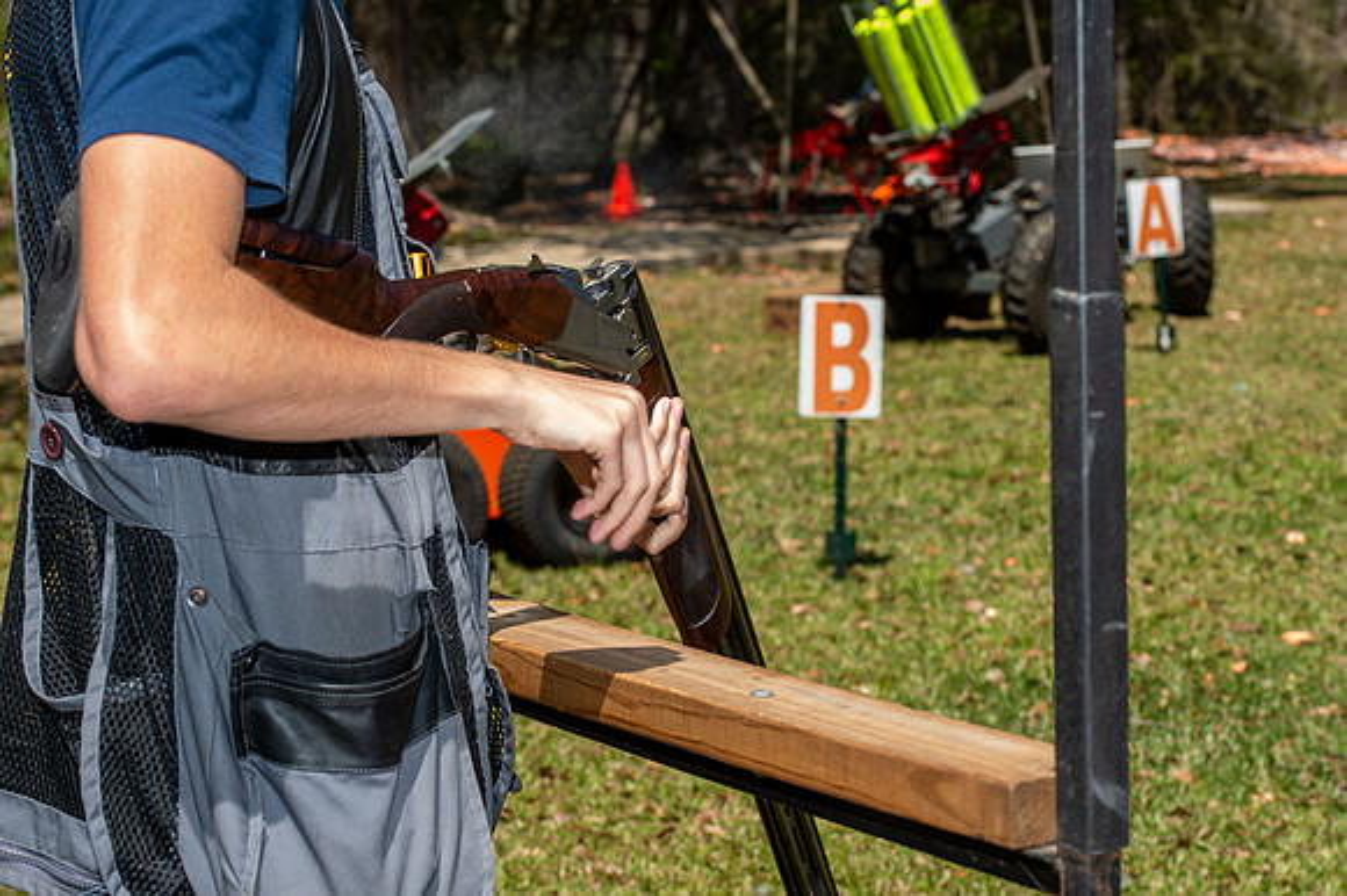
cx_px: 674
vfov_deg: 17.0
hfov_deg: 25.4
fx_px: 2992
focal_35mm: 80
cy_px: 448
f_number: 10
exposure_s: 1/250
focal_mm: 80
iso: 180
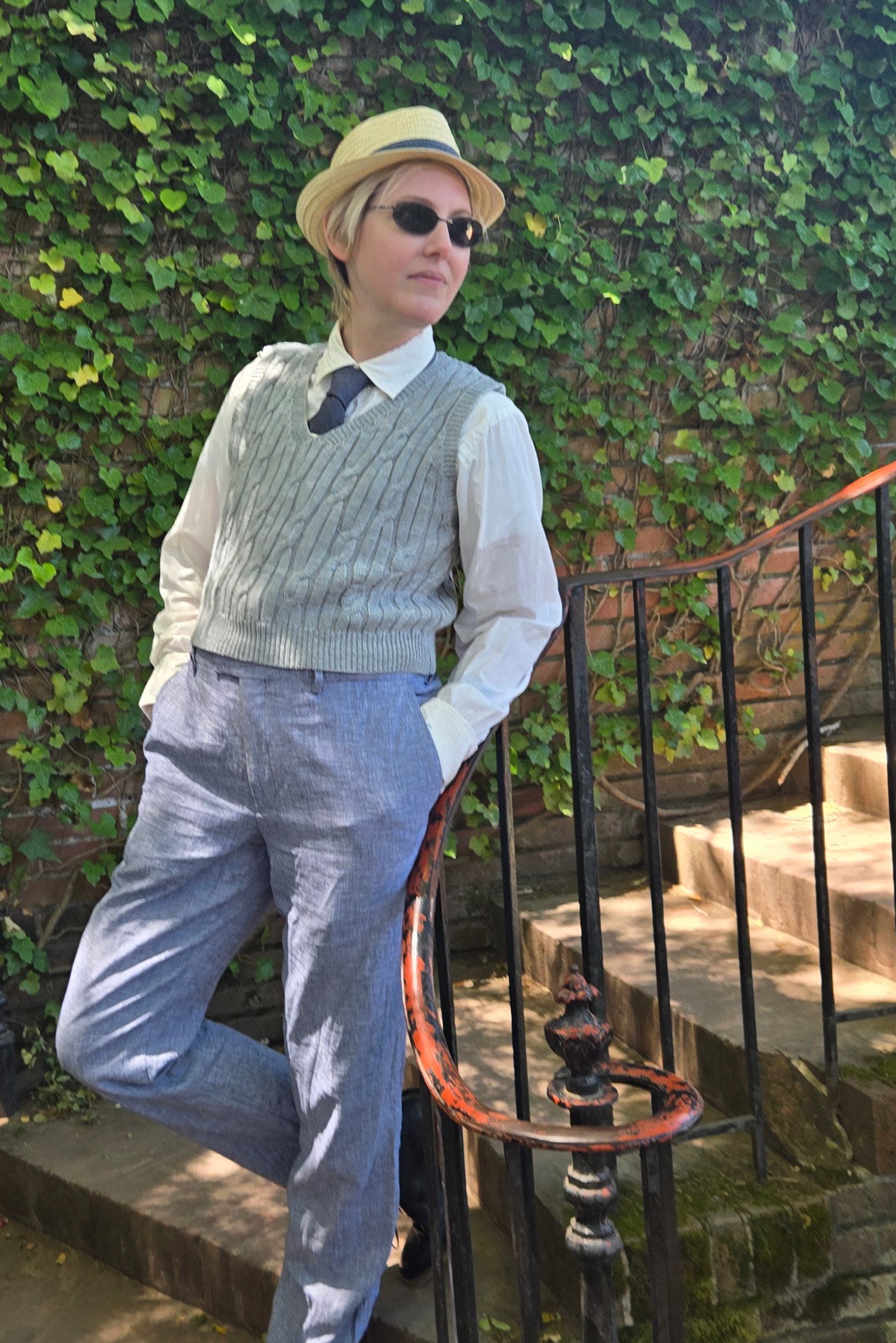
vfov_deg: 49.5
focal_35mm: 39
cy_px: 645
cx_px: 267
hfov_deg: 33.8
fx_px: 1455
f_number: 1.8
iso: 40
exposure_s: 1/180
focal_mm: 5.4
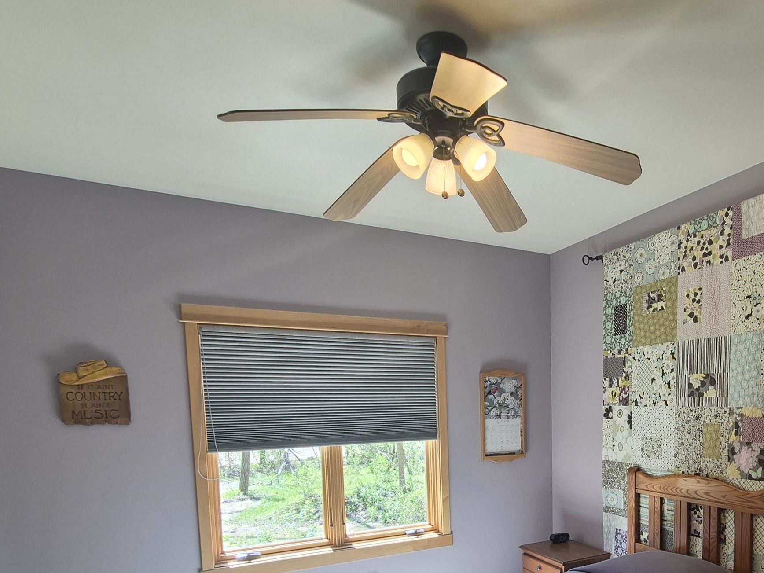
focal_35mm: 23
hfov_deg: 70.5
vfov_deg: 55.8
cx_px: 543
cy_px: 434
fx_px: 508
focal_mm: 1.74
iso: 64
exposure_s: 1/60
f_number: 2.2
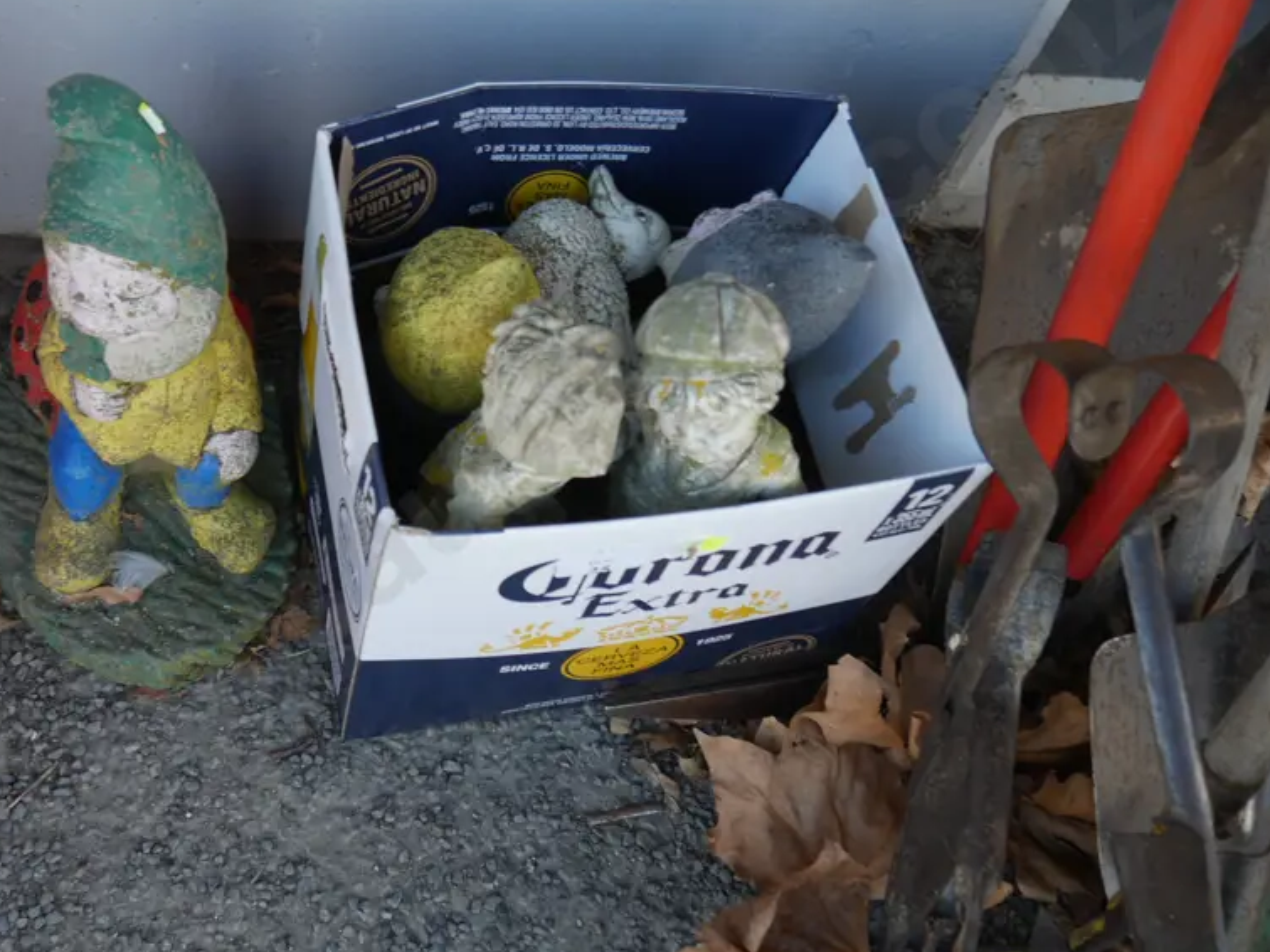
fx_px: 1394
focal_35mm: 38
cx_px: 459
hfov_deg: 48.4
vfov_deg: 37.7
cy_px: 500
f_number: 3.5
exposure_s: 1/100
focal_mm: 14
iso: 200
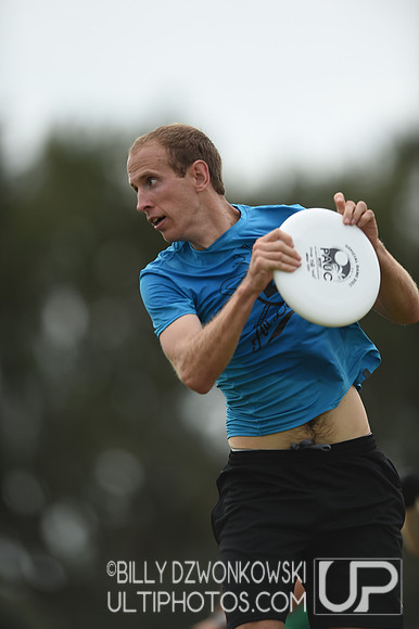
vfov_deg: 5.2
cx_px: 210
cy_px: 314
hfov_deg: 3.4
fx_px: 6991
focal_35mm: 400
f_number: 2.8
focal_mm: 400
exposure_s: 1/1600
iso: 100
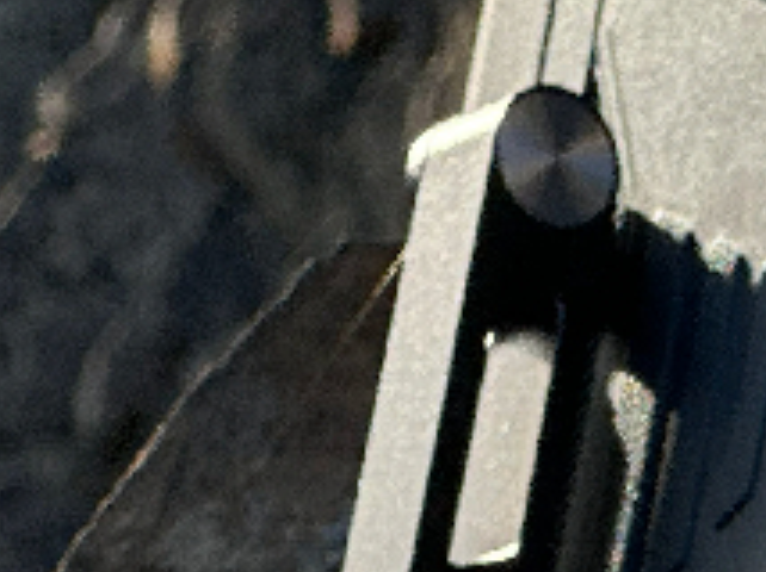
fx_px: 9549
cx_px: 1249
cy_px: 72
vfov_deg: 3.4
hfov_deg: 4.6
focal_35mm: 432
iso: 32
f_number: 2.8
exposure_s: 1/641
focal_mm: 9
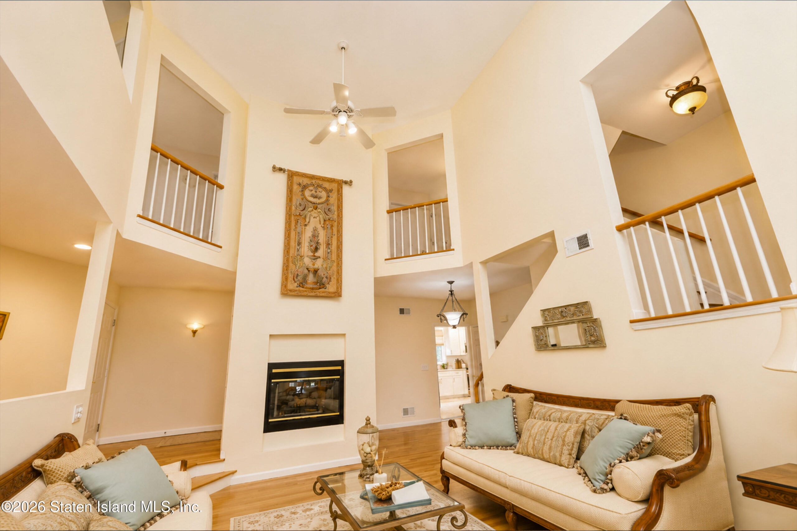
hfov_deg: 96.7
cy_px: 266
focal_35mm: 16
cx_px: 398
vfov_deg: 73.8
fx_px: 354
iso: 64
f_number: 4
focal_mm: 16
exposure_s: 1/20
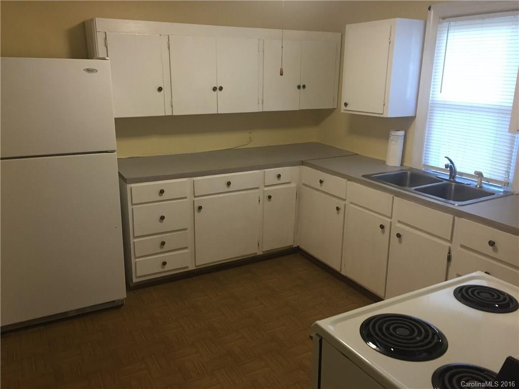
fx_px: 435
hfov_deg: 61.7
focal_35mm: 29
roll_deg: -1.0
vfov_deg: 48.2
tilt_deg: -15.6
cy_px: 194
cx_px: 260
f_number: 2.2
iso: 125
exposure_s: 1/30
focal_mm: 4.15
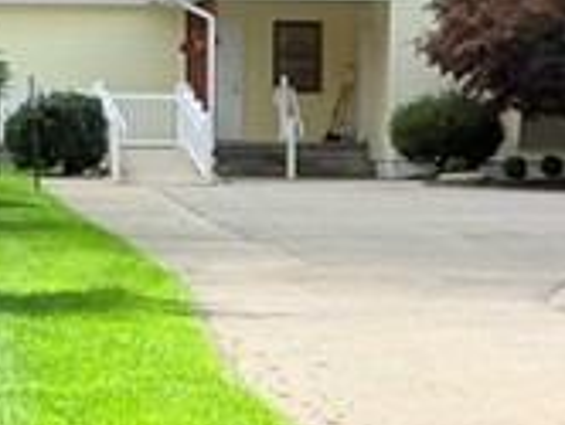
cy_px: 670
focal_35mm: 320
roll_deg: -0.8
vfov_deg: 4.6
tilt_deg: -5.4
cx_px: 408
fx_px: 5231
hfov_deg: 6.2
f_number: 1.6
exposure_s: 1/3636
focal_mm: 5.96
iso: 32
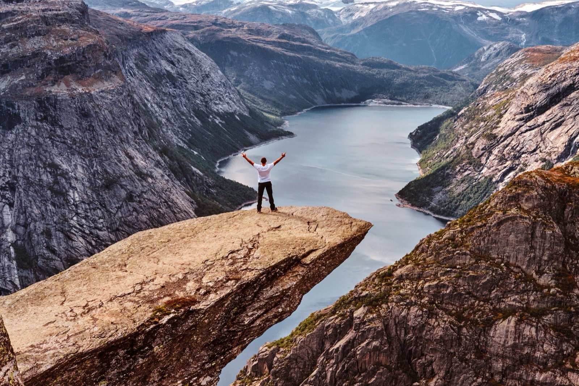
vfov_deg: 25.5
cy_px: 193
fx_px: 852
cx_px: 290
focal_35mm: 53
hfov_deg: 37.5
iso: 400
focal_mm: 35
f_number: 16
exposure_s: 1/250
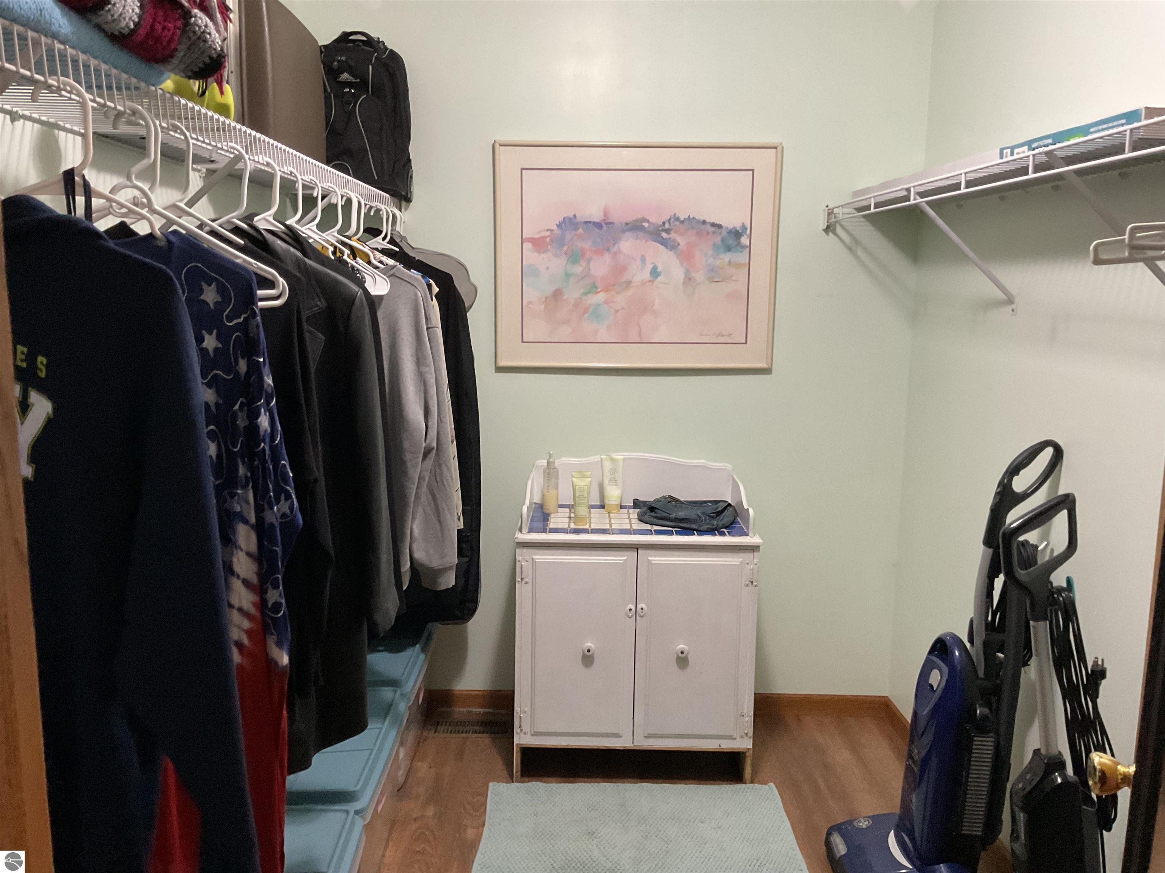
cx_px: 582
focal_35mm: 29
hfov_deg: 61.7
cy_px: 436
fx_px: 976
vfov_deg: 48.2
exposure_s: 1/50
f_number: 1.8
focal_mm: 3
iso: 250
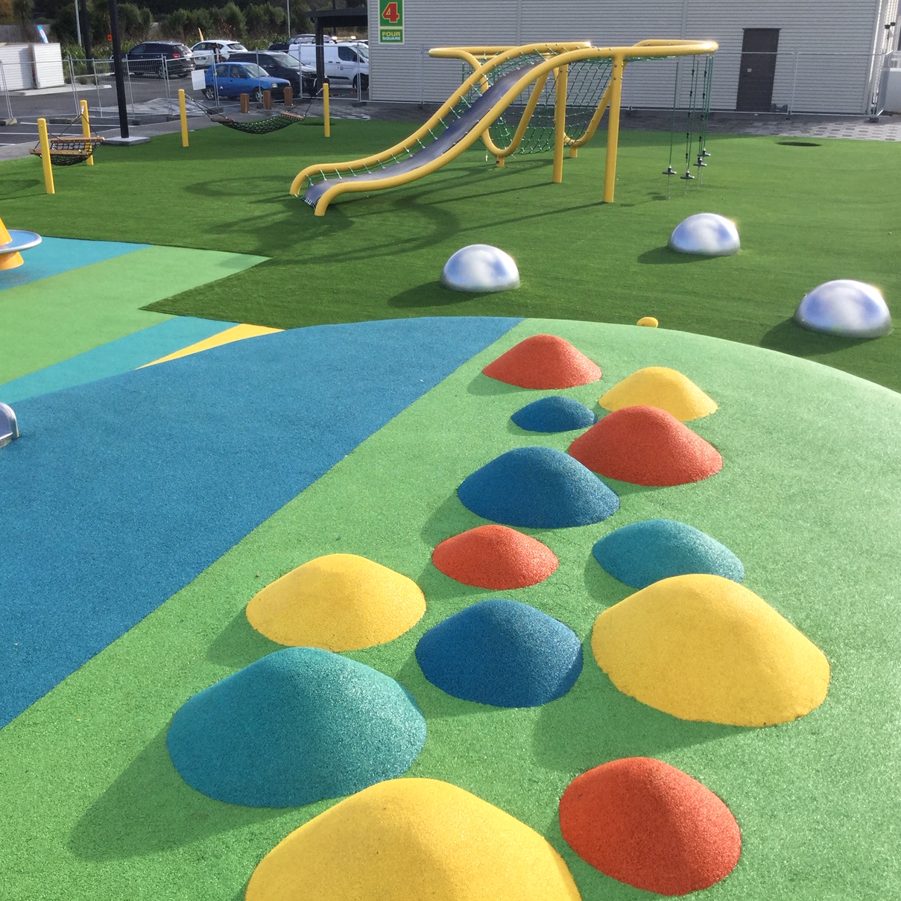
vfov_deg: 44.9
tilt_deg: -22.7
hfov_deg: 44.8
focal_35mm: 37
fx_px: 1090
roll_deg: -0.8
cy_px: 447
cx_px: 395
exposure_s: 1/612
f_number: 2.4
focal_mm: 3.3
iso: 25
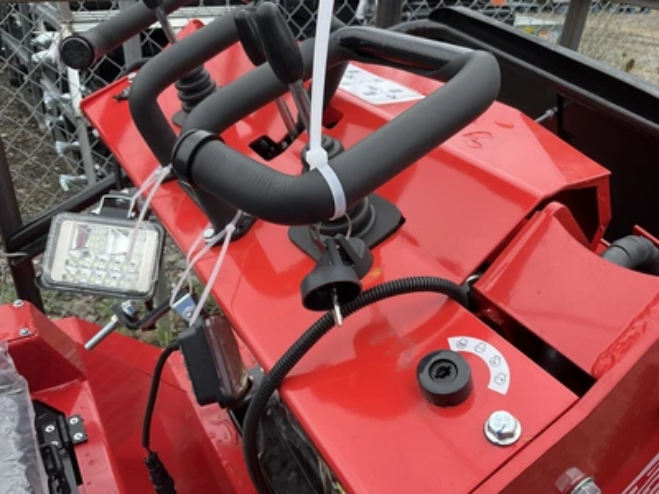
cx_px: 330
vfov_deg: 48.2
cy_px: 247
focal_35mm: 29
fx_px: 552
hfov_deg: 61.7
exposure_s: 1/500
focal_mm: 3
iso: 25
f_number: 1.8
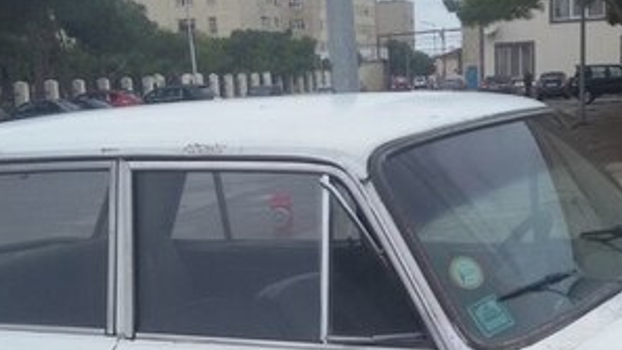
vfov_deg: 15.2
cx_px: 348
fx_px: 1237
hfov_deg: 28.2
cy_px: 473
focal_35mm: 75
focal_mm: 2.93
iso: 40
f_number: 2.4
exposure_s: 1/226
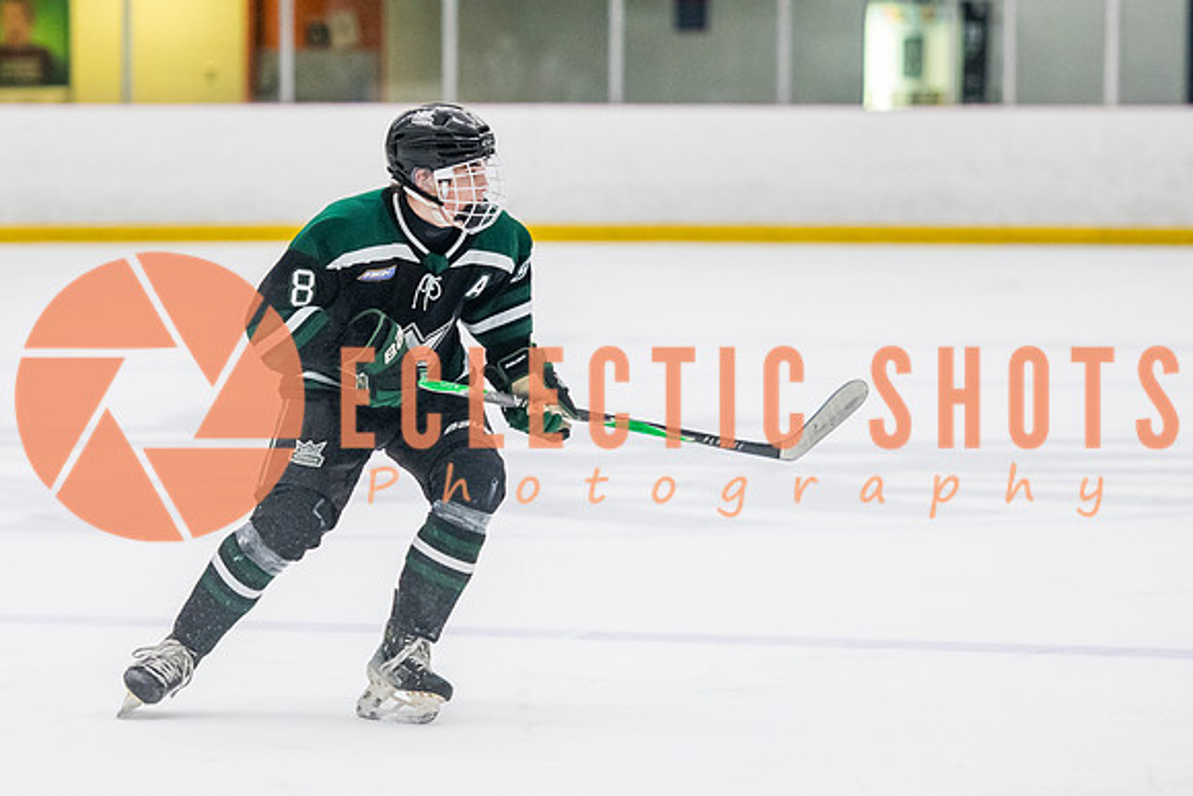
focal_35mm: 250
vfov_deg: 5.5
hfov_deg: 8.2
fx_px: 8300
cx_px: 409
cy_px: 463
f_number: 3.2
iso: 3200
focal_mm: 145
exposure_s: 1/640
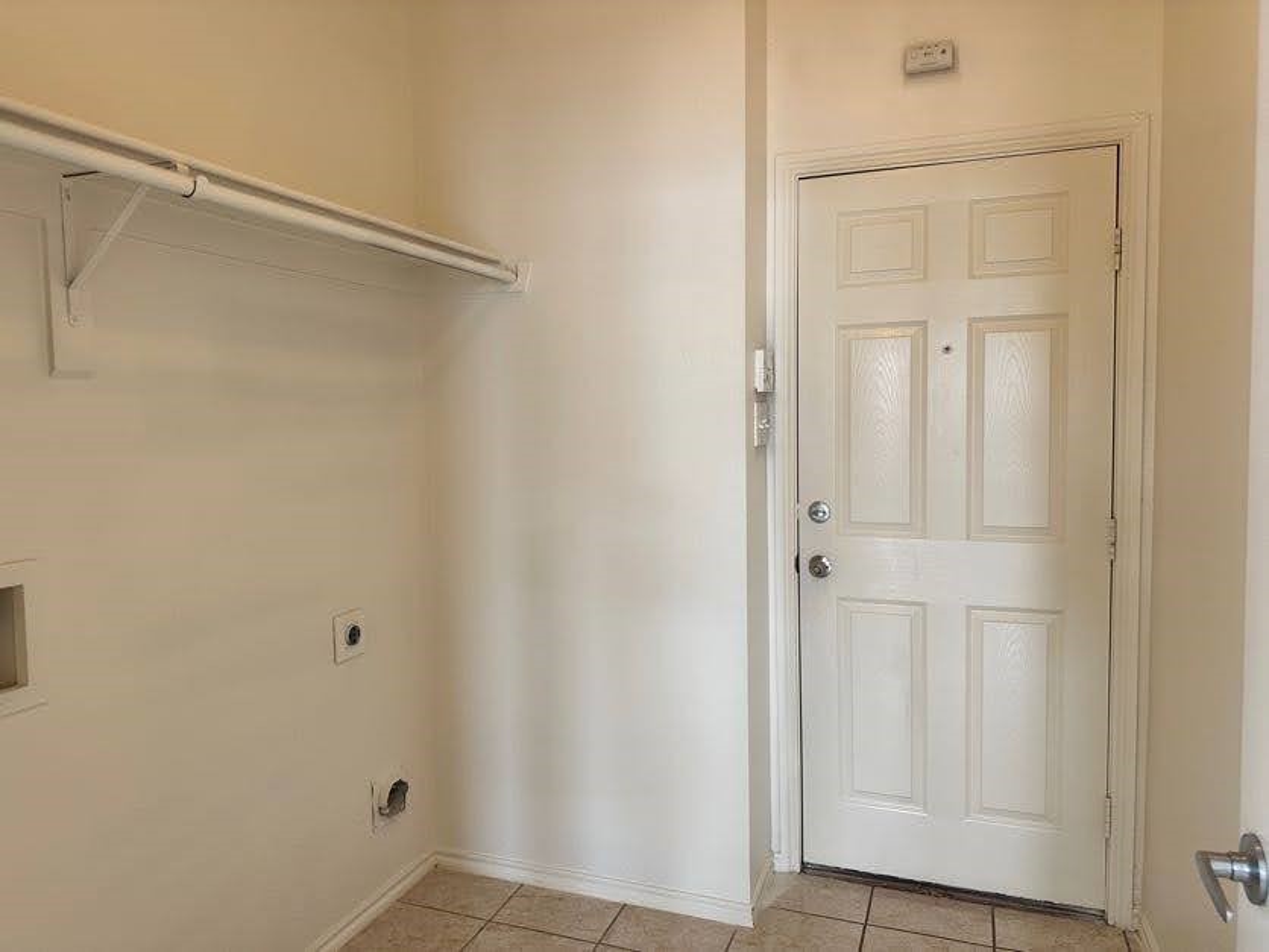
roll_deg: +1.0
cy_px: 476
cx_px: 634
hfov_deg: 71.6
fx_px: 880
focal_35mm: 24
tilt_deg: -3.4
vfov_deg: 56.8
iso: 125
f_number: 1.78
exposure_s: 1/60
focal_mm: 6.86
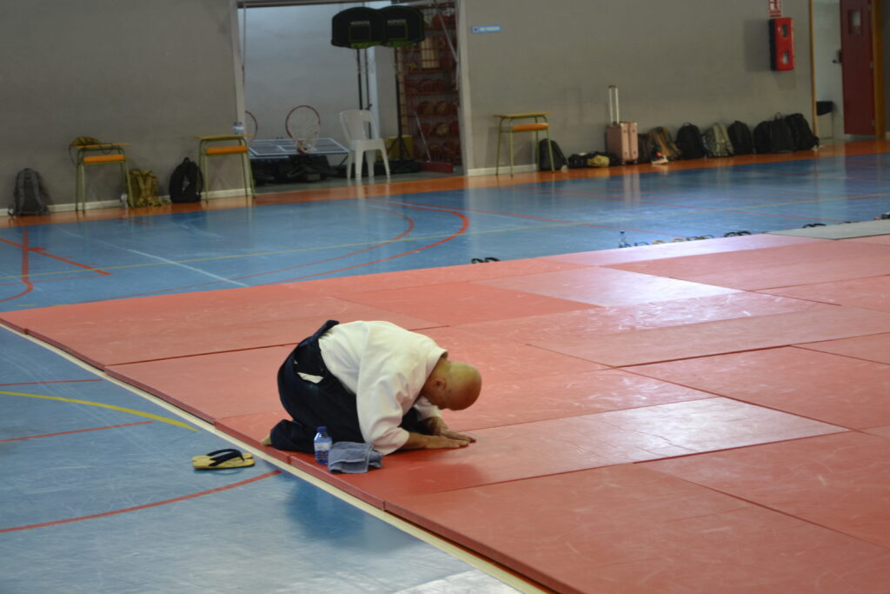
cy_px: 297
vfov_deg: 16.6
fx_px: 2040
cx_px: 445
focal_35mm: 82
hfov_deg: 24.6
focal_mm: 55
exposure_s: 1/15
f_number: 5.6
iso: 450
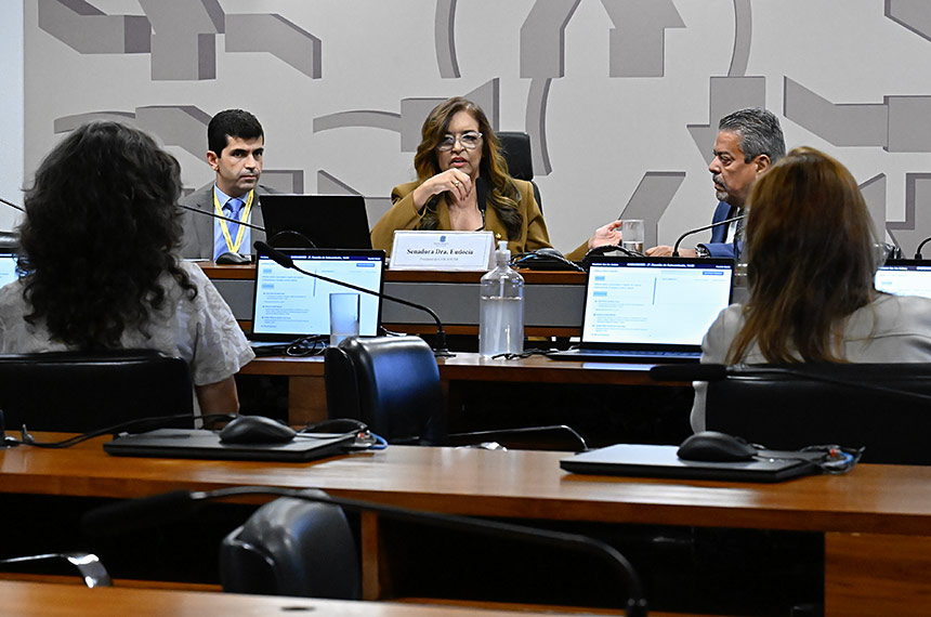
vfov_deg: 13.0
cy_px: 308
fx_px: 2710
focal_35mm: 105
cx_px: 466
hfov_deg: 19.5
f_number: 8
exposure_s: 1/125
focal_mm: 70
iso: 6400
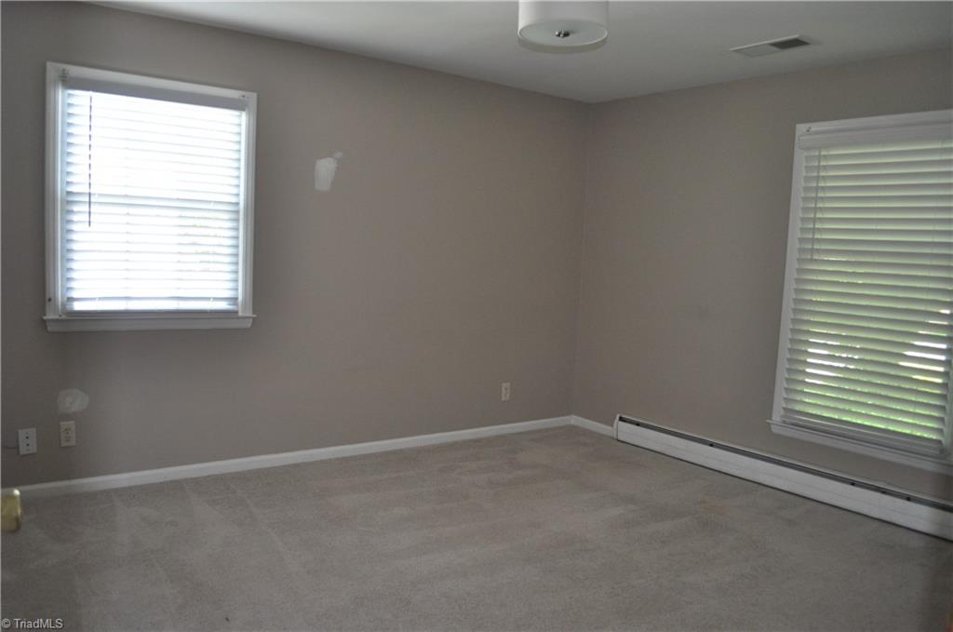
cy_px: 316
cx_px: 476
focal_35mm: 27
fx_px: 714
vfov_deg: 47.8
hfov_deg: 67.5
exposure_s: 1/80
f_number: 3.5
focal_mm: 18
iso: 800
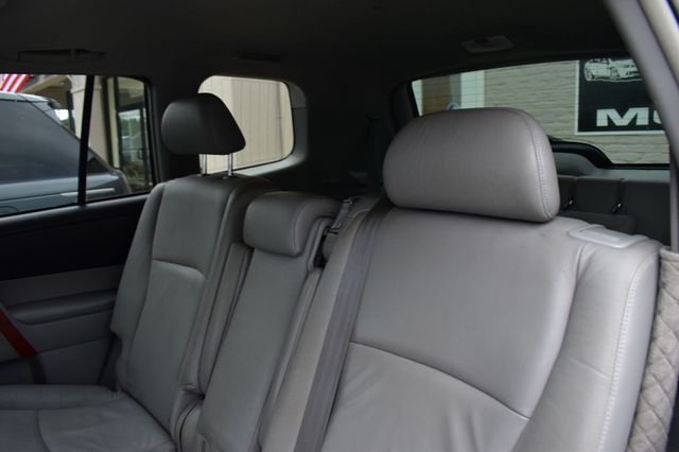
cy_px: 226
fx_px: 509
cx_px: 340
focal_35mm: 27
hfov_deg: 67.4
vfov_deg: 47.9
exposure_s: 1/15
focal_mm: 18
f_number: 6.3
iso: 720
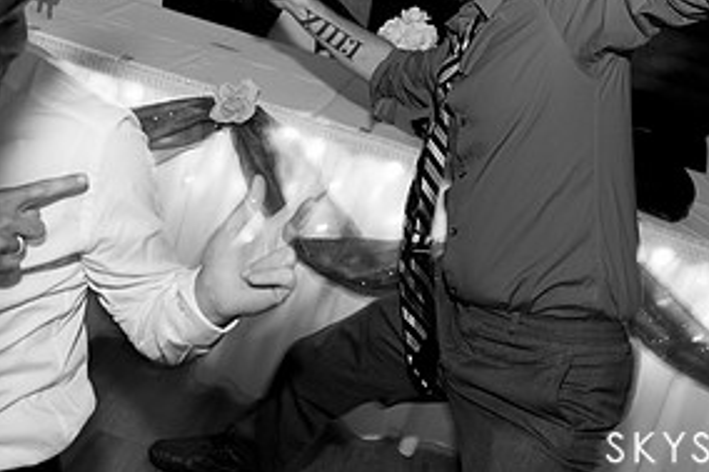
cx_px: 320
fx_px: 964
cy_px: 26
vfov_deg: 26.4
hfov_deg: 40.3
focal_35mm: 49
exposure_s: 1/40
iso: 1000
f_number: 2.8
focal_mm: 24
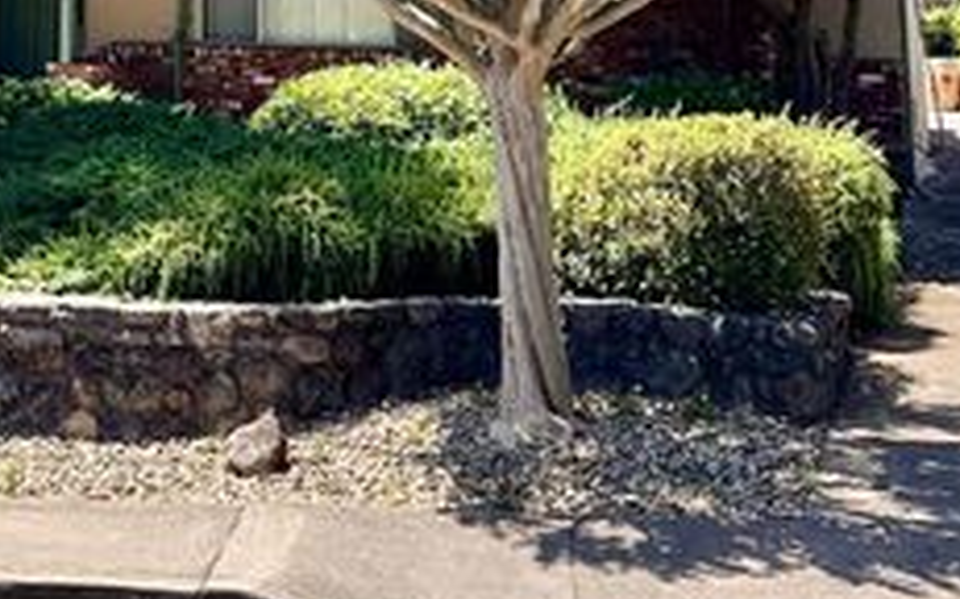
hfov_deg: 34.8
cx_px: 91
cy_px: -158
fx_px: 1438
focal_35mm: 55
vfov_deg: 21.5
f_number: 1.78
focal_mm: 6.86
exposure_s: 1/2299
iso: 80
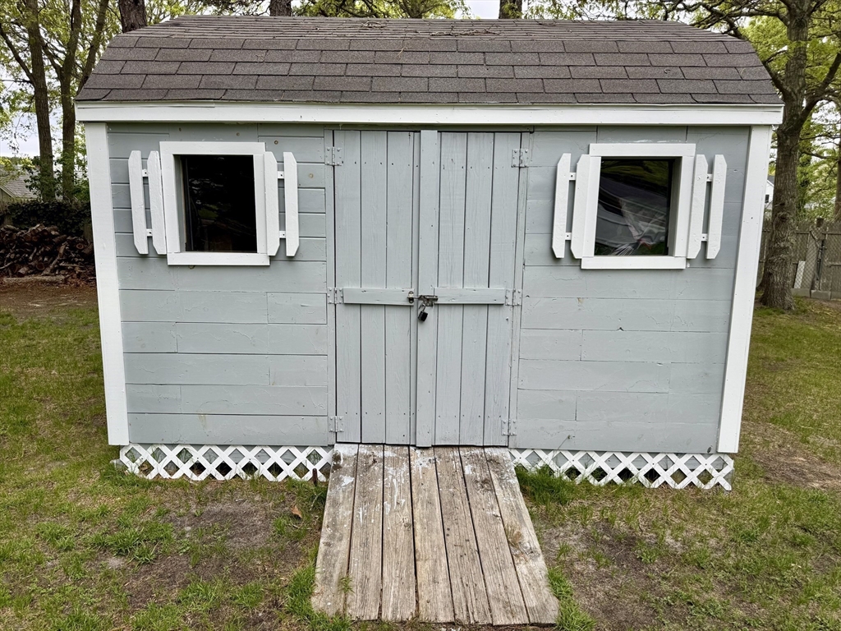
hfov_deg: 71.6
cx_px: 420
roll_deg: +0.1
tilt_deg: -9.6
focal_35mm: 24
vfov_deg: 56.8
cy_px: 316
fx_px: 583
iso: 80
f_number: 1.78
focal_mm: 6.76
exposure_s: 1/639
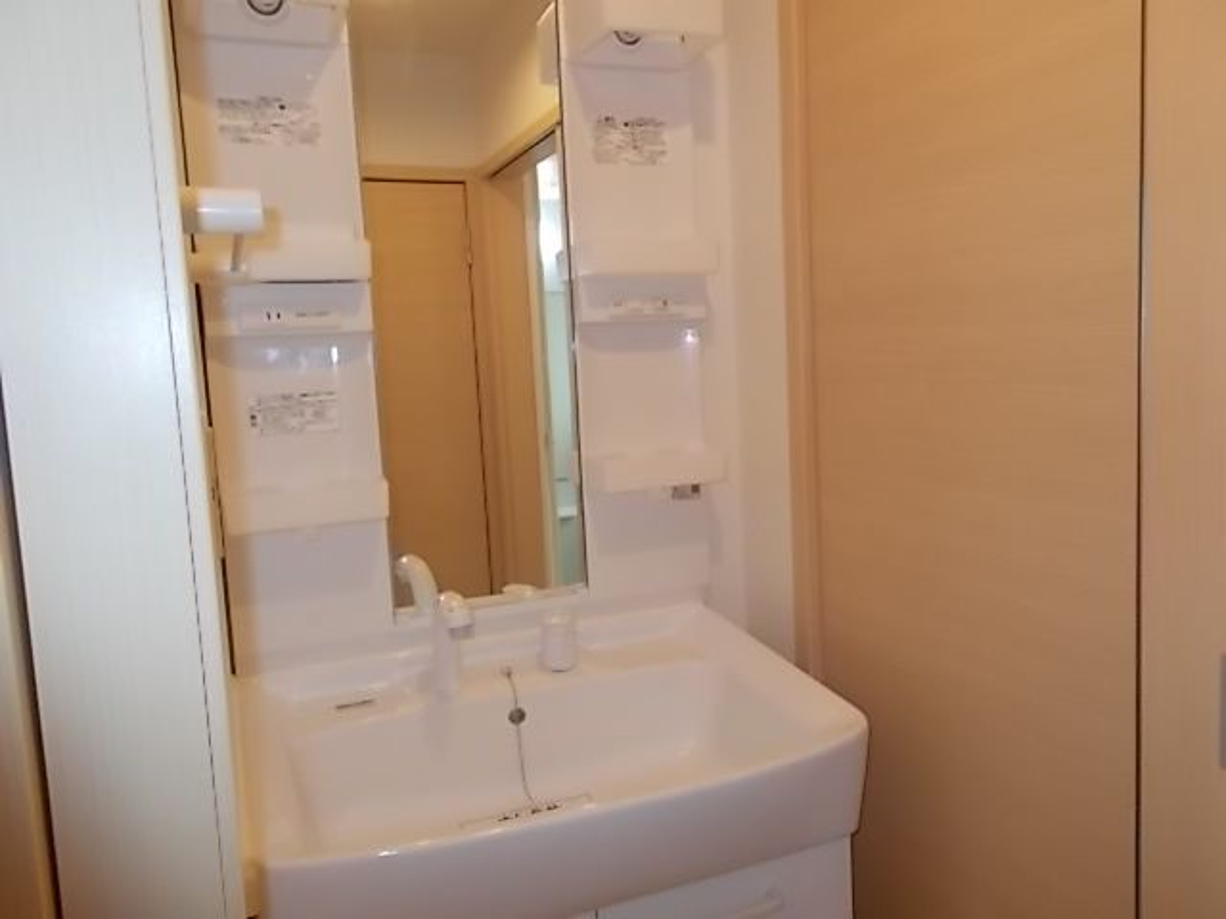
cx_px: 613
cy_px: 460
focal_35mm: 26
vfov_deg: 53.1
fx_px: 921
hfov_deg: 67.3
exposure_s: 1/25
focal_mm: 4.6
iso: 200
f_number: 3.2
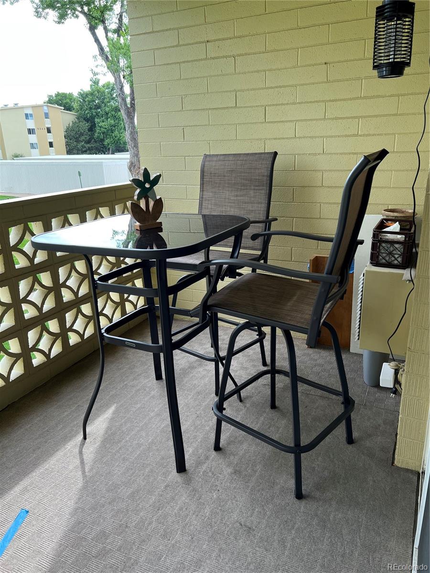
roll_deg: +3.0
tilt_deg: -17.7
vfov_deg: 67.3
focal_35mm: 26
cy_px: 286
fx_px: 431
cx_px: 215
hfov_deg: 53.1
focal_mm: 5.7
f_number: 1.5
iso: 50
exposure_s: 1/318
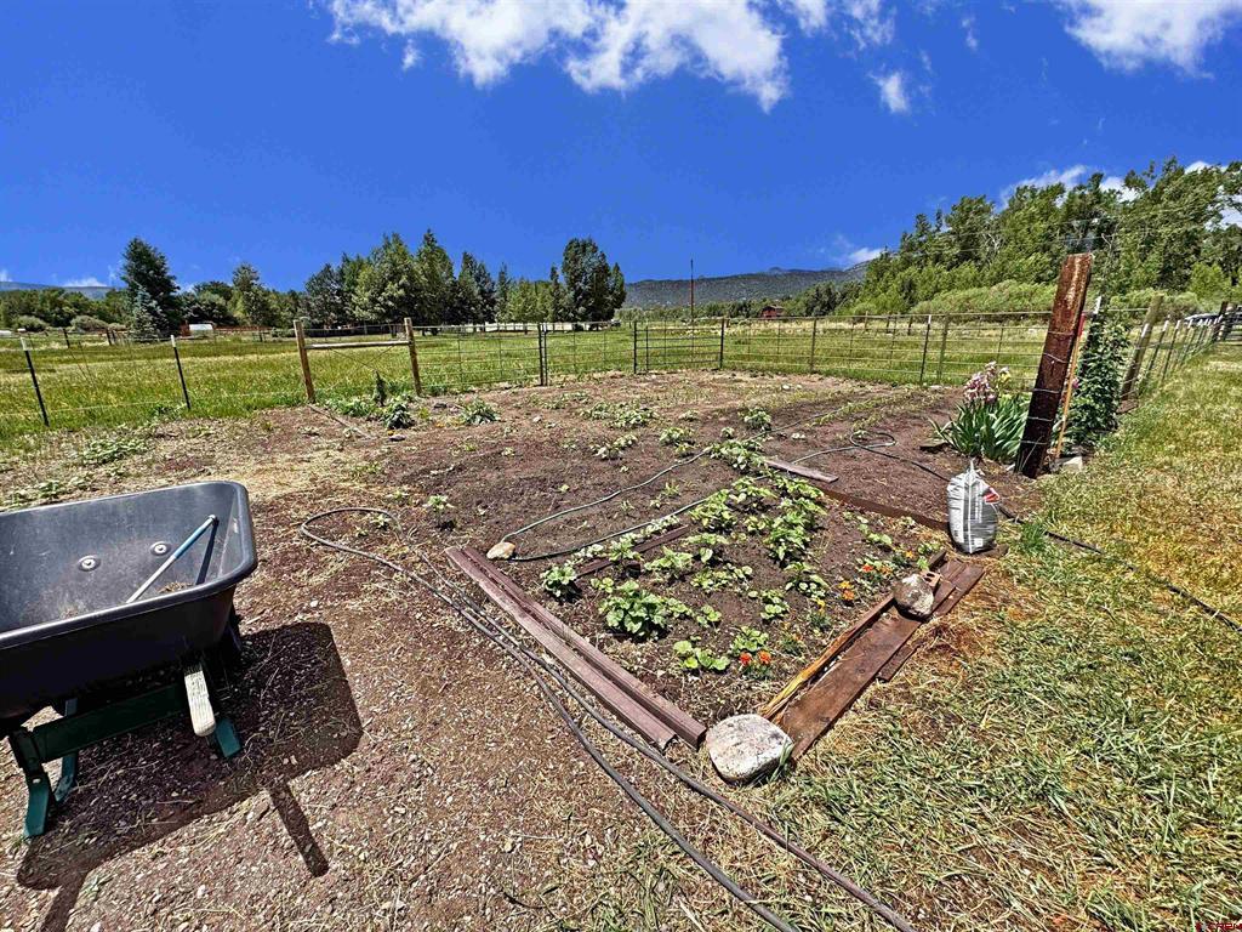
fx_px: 502
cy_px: 466
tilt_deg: -16.8
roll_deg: +0.8
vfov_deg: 85.7
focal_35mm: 14
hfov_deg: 102.1
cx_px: 621
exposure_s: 1/1370
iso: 50
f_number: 2.2
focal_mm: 2.22
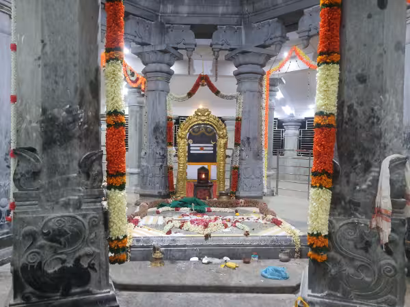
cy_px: 154
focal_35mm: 26
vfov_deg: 53.1
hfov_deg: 67.3
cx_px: 205
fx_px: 308
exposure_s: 1/50
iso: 500
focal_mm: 4.3
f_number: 1.7
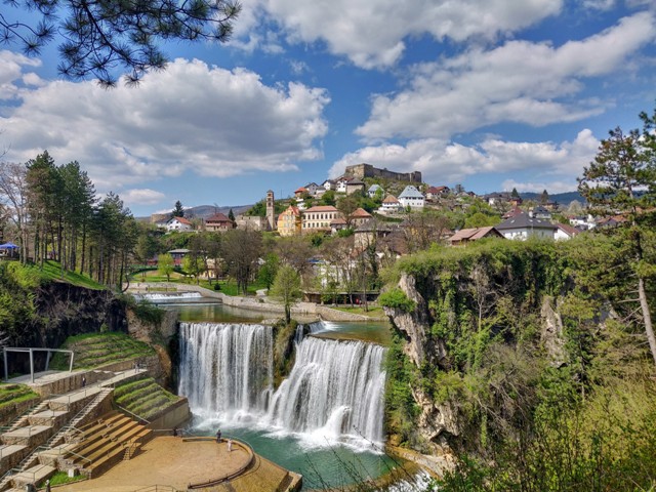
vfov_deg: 54.9
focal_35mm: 25
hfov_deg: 69.4
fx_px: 474
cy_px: 246
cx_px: 328
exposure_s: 1/421
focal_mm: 4.25
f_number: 1.7
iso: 100
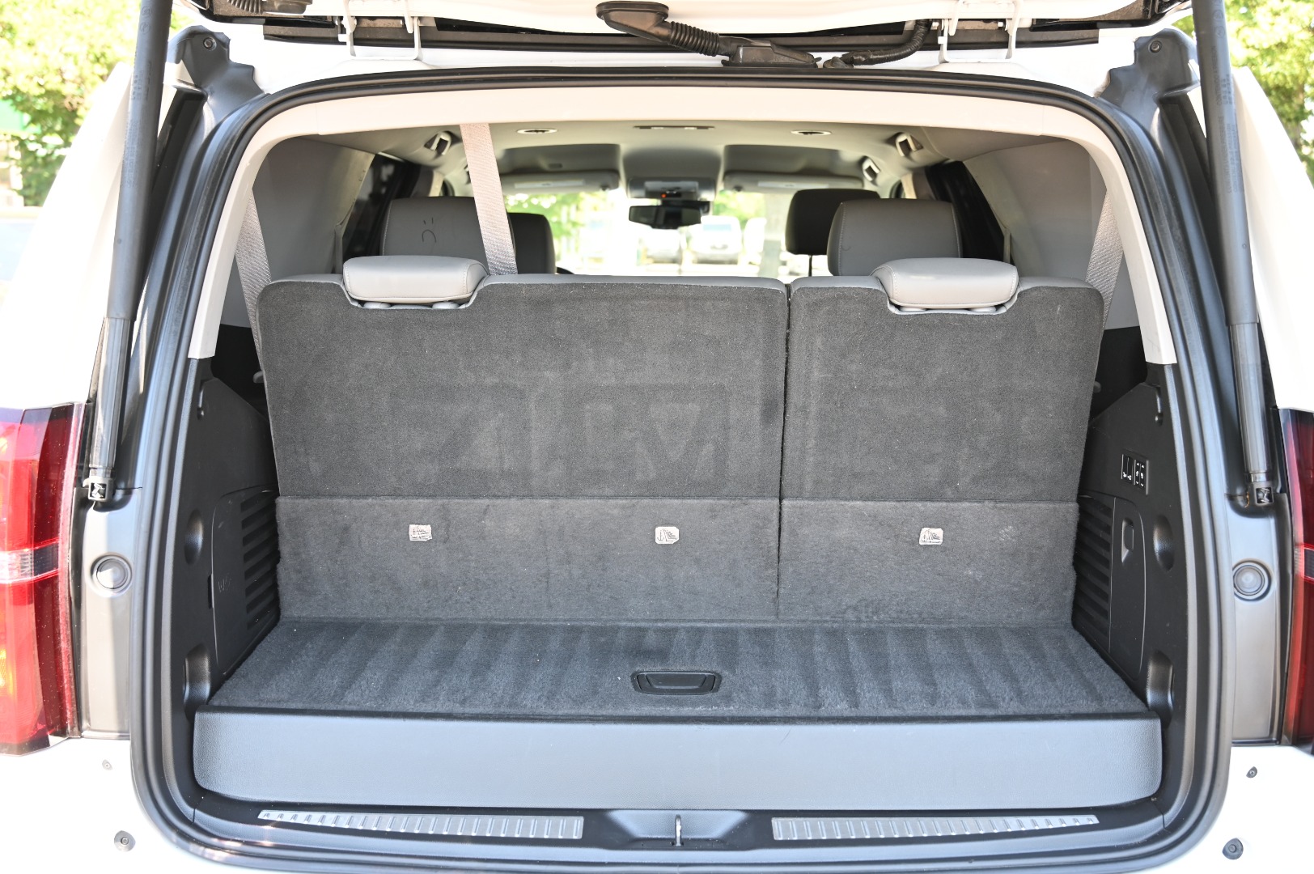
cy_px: 437
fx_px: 1276
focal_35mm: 35
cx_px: 657
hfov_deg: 54.5
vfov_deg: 37.8
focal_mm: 35
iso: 400
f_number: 4
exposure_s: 1/125
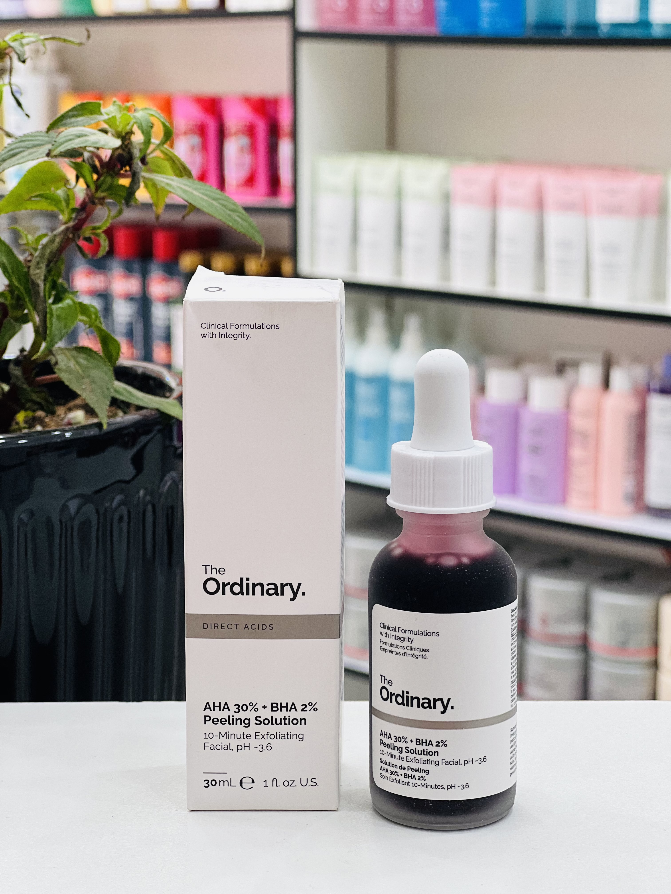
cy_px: 447
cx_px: 336
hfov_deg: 19.1
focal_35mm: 77
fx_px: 1990
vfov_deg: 25.3
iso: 50
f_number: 2.8
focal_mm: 9
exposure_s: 1/100
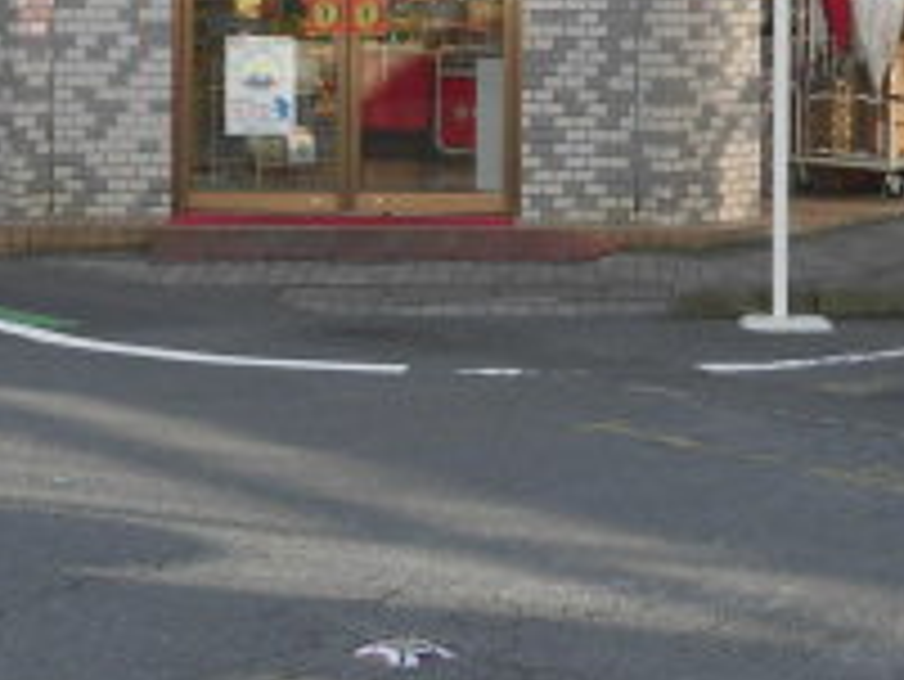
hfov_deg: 19.2
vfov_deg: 14.1
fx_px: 2665
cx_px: 558
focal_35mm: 102
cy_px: -99
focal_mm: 5.81
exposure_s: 1/200
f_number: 3.5
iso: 100
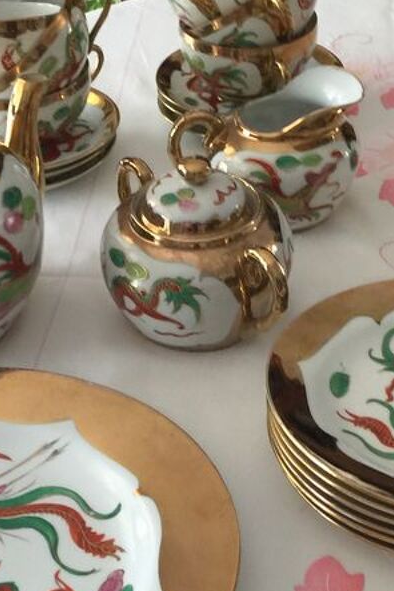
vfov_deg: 28.8
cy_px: 504
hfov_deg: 20.0
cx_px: 143
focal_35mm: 68
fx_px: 1116
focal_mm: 4.15
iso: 64
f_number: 2.2
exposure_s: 1/17
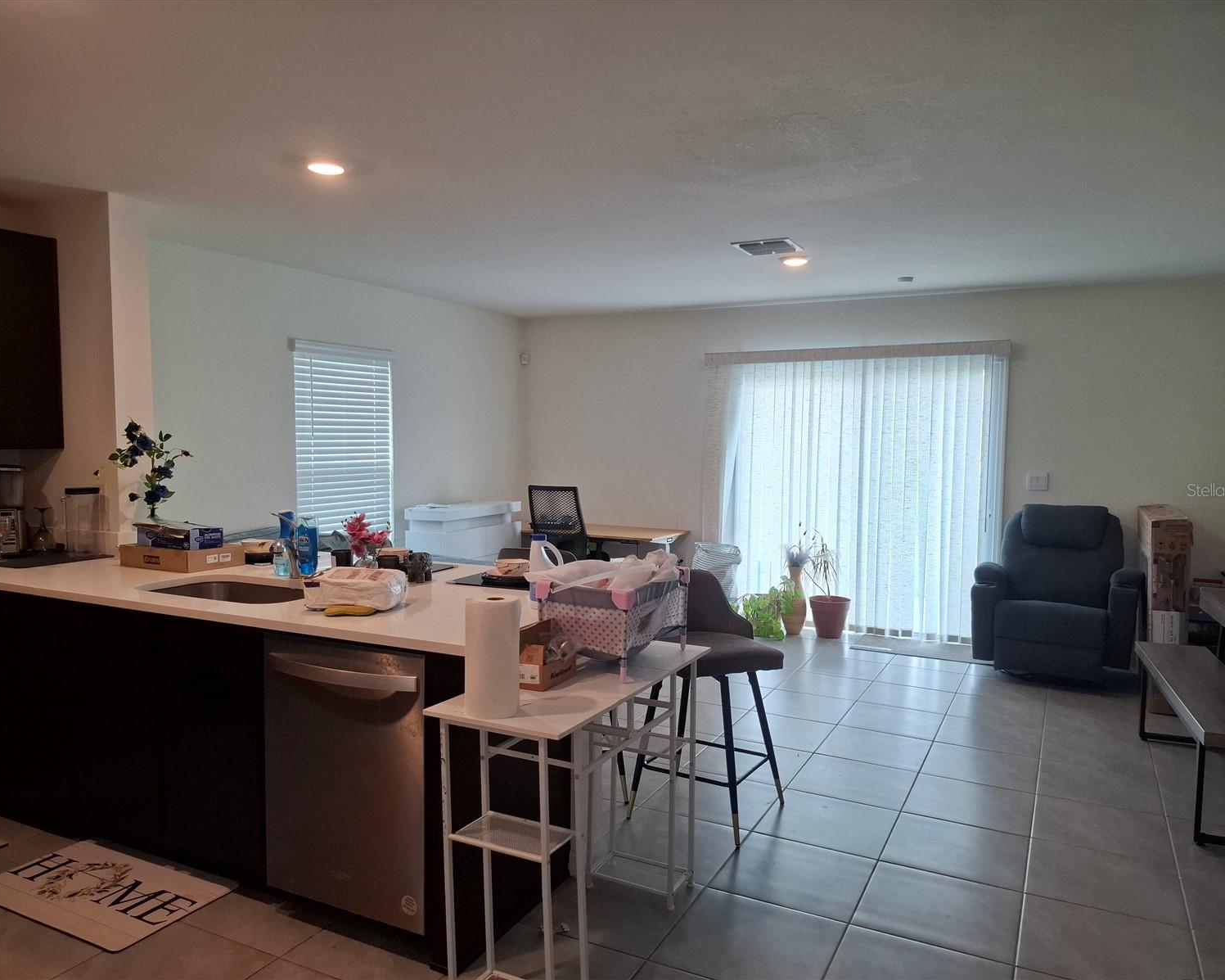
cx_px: 610
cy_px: 490
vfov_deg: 58.8
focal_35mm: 24
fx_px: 870
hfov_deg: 70.3
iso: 80
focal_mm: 5.54
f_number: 1.8
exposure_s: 1/120
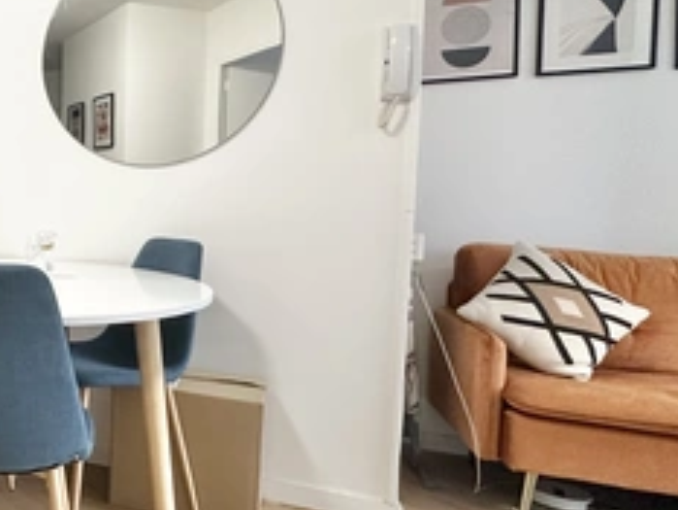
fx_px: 627
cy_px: 233
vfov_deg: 44.2
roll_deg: -0.7
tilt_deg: -2.1
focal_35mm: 32
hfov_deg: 44.2
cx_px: -60
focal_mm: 2.22
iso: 250
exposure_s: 1/50
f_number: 2.2
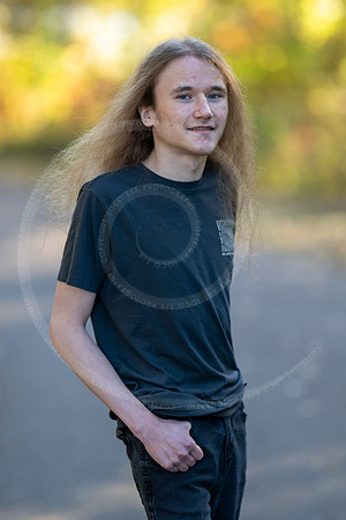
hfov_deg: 10.8
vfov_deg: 16.1
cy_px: 260
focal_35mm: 127
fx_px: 1831
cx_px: 173
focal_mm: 85
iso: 200
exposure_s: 1/640
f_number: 1.2
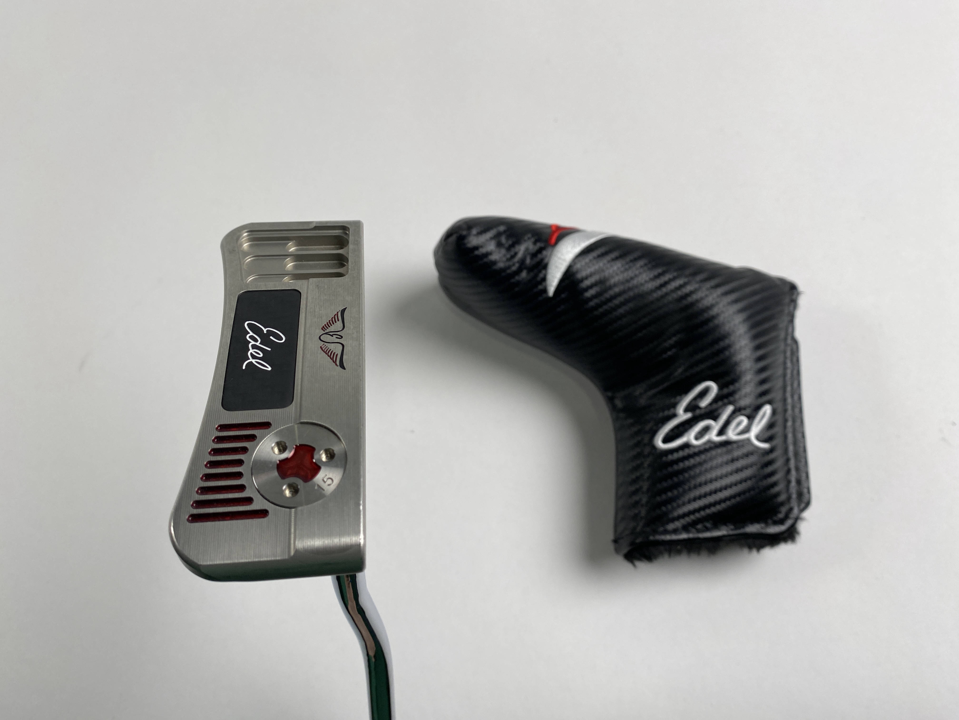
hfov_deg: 67.3
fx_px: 720
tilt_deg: -70.7
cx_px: 480
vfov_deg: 53.1
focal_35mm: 26
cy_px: 360
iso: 32
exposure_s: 1/205
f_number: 1.8
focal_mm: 4.25
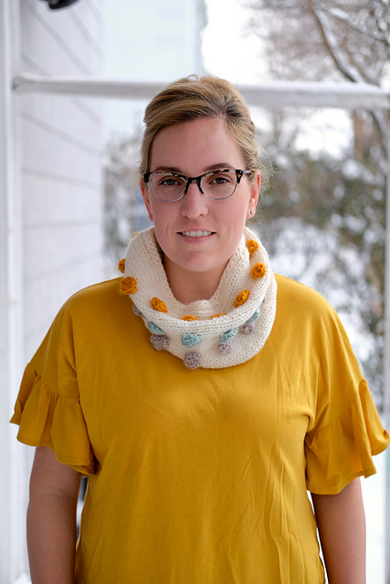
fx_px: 861
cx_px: 195
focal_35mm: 53
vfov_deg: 37.5
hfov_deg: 25.5
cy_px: 292
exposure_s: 1/320
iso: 160
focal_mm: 35
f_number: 2
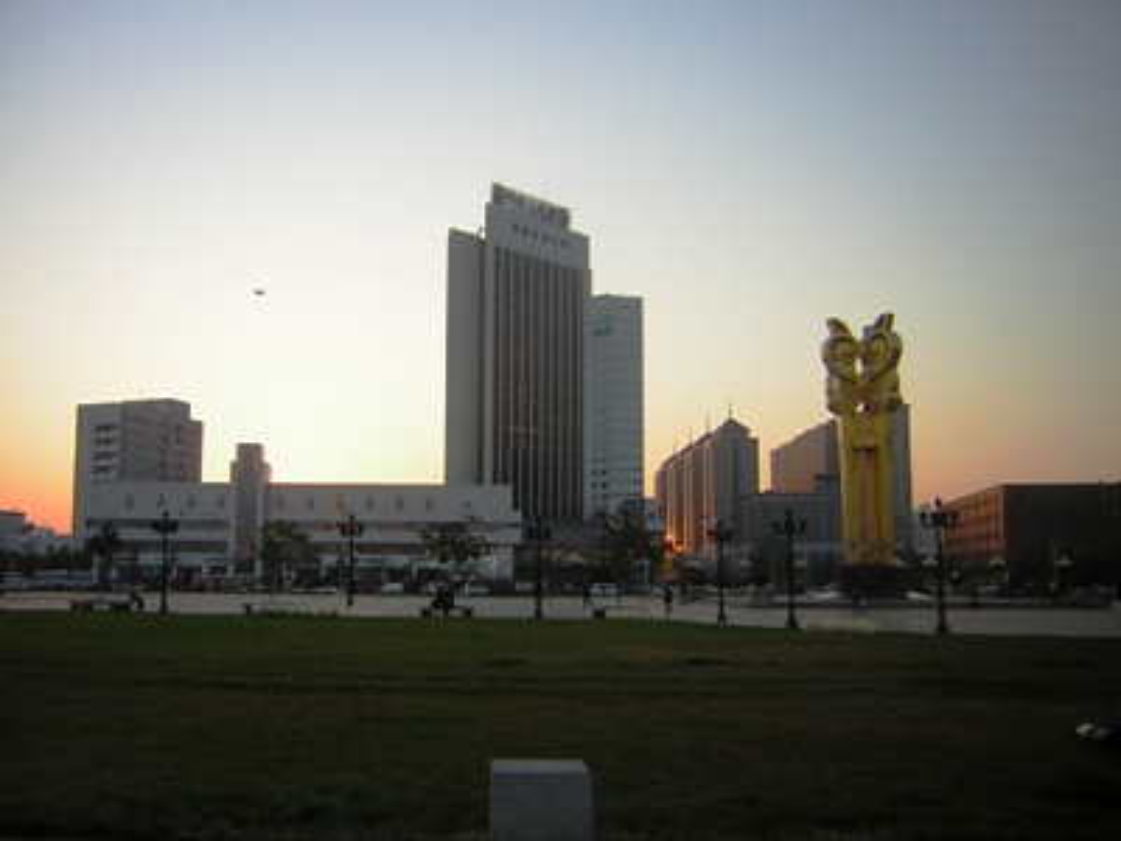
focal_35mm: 36
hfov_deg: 51.4
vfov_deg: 39.7
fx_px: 1166
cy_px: 420
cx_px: 560
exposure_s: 1/263
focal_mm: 4.7
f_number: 2.6
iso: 50
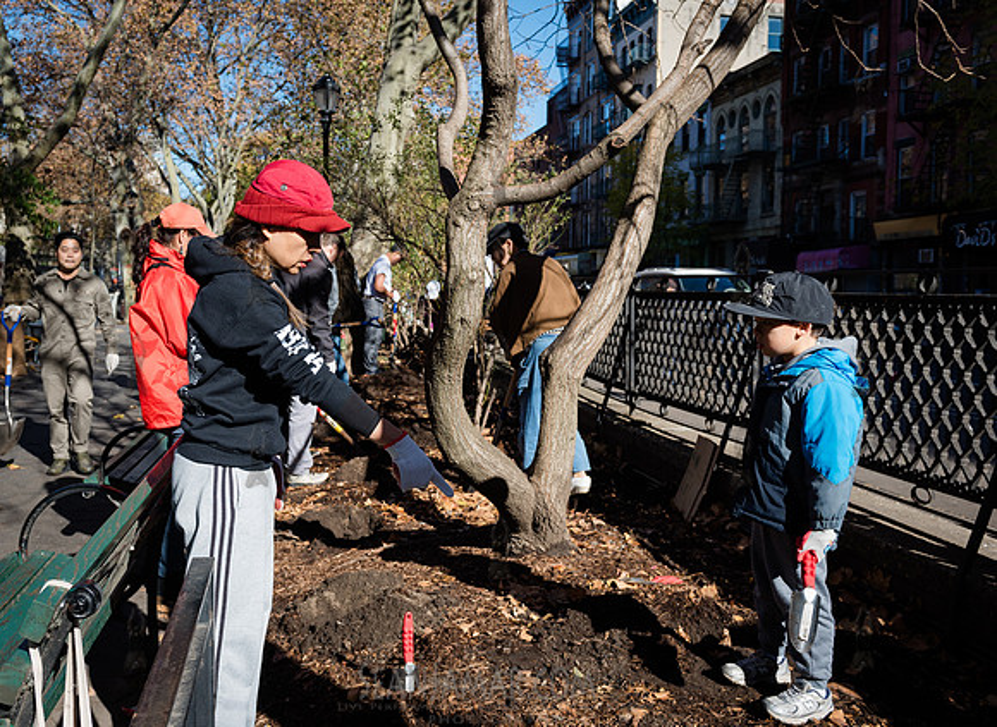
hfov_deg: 54.6
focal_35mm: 34
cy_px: 342
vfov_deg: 41.5
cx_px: 421
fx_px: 960
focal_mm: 29
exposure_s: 1/320
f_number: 5
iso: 100
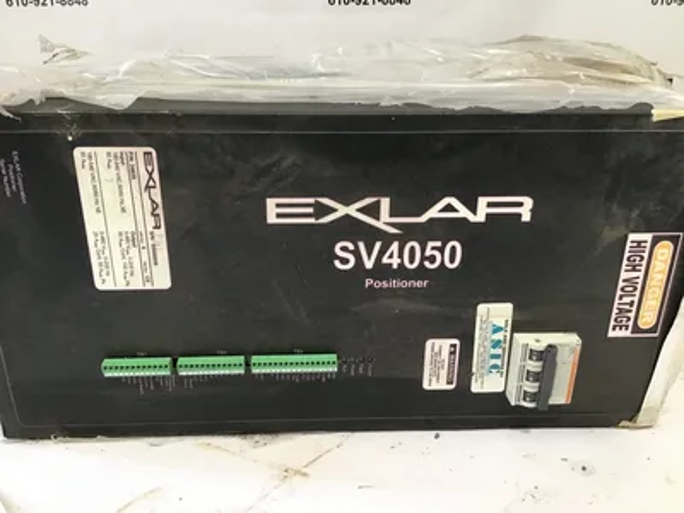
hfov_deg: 58.4
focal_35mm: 31
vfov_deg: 45.4
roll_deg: -1.9
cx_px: 342
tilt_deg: -24.0
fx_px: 613
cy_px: 256
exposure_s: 1/30
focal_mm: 3.3
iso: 100
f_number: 2.4
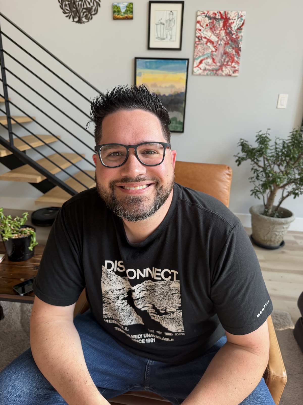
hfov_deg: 56.8
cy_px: 202
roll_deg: -1.9
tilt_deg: -16.4
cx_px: 152
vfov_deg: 71.6
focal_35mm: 24
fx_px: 280
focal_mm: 6.76
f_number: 1.78
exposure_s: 1/121
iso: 125
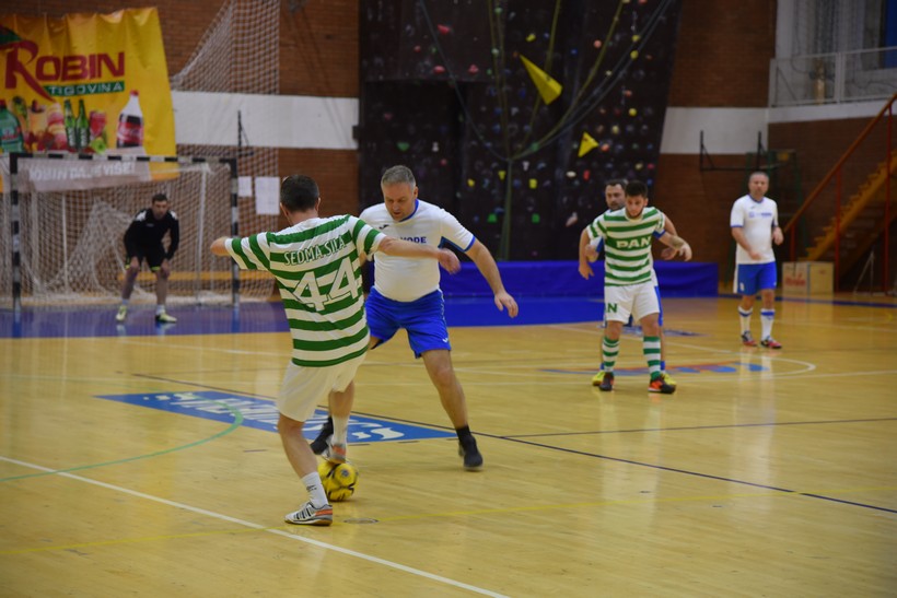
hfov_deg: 22.1
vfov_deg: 14.9
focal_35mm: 92
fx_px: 2293
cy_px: 299
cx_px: 448
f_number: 4
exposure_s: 1/60
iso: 800
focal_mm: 92
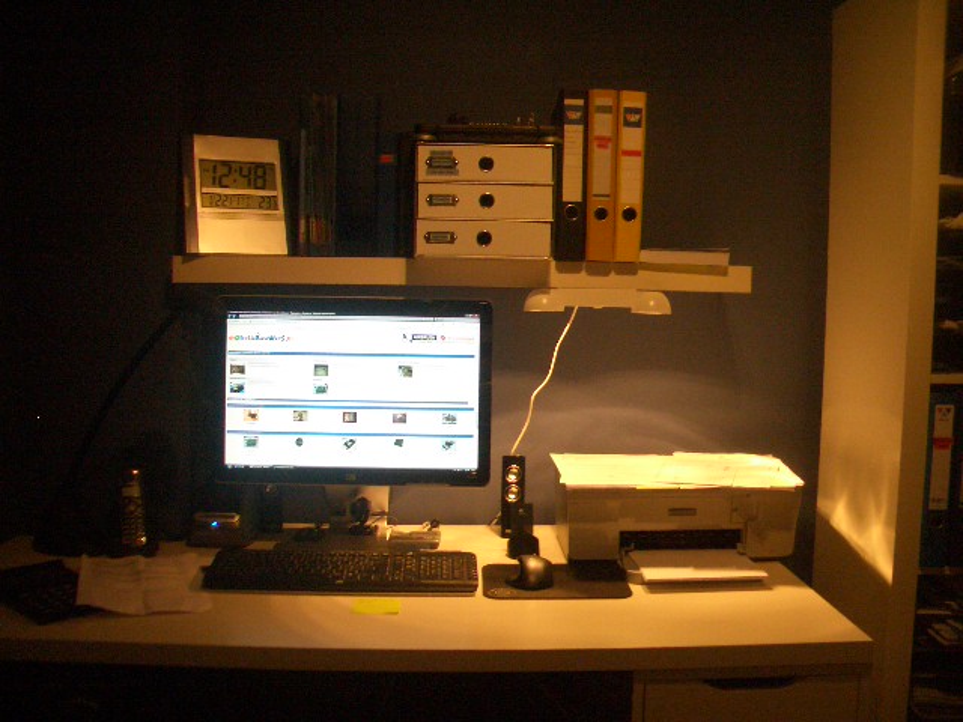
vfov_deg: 40.7
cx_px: 482
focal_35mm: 35
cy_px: 361
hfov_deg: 52.6
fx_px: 974
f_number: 2.6
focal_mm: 5.8
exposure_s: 1/50
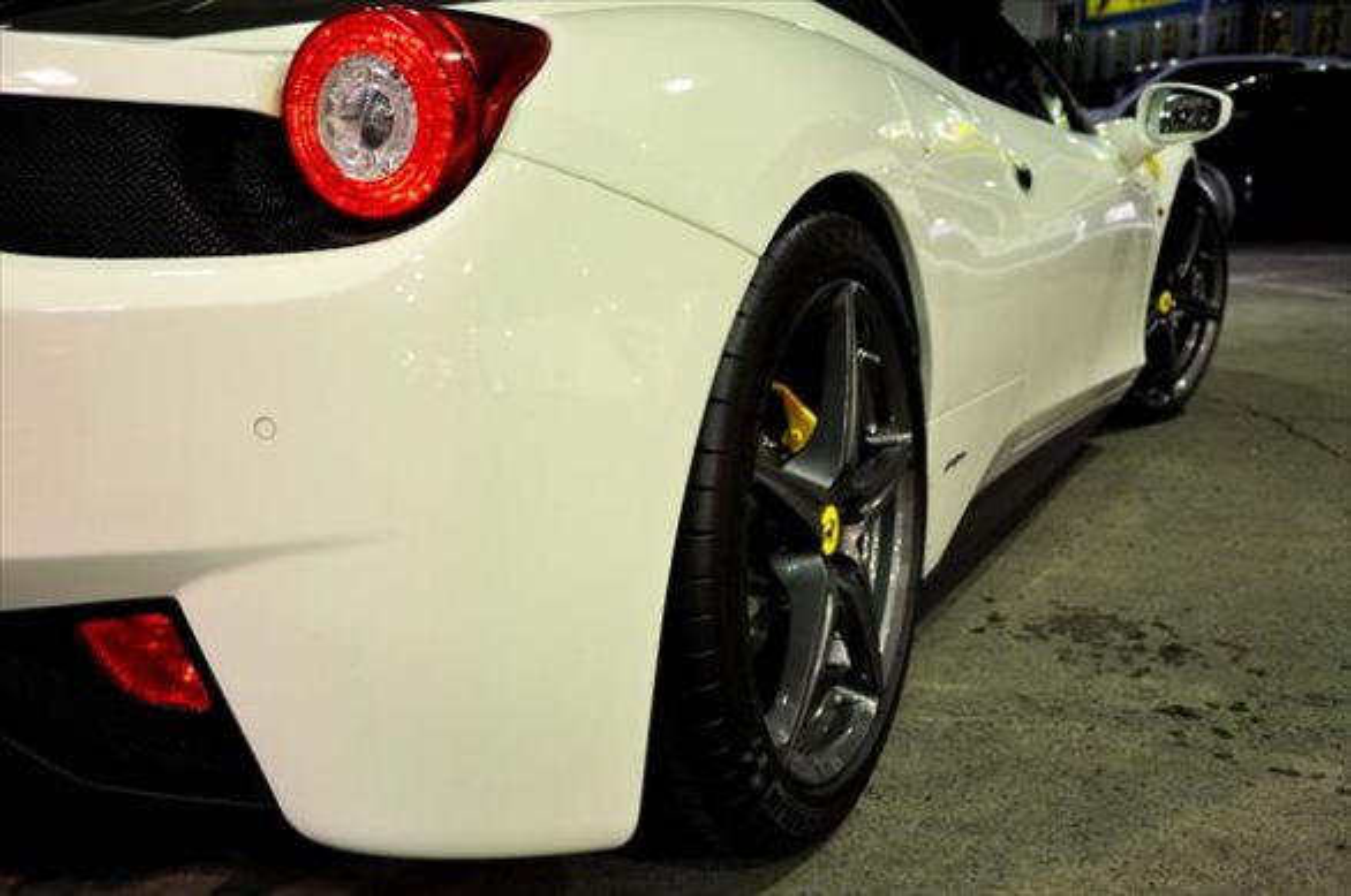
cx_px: 676
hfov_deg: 49.6
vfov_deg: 34.1
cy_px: 448
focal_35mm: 39
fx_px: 1462
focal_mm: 26
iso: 400
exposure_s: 1/20
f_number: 4.5
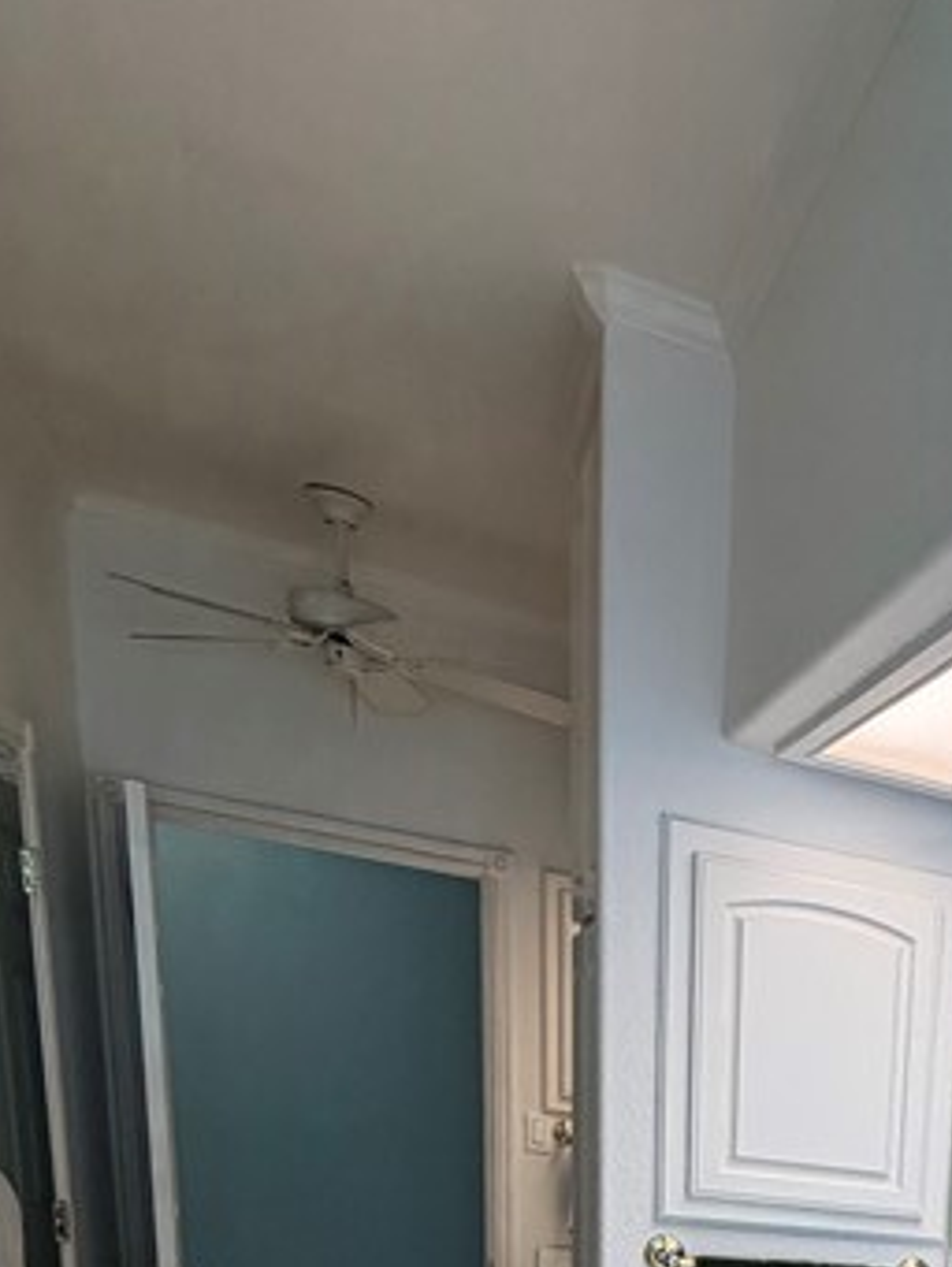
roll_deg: -8.4
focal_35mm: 42
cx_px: 1305
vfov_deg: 34.3
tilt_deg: -16.6
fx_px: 1539
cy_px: 1579
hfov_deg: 27.4
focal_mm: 2.22
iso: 80
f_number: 2.2
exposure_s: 1/120
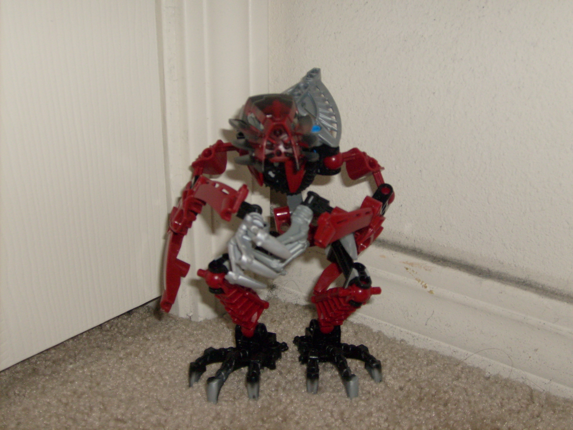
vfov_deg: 33.6
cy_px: 215
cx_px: 286
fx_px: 712
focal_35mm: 43
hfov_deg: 43.9
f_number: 3
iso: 100
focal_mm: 7.2
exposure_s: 1/45
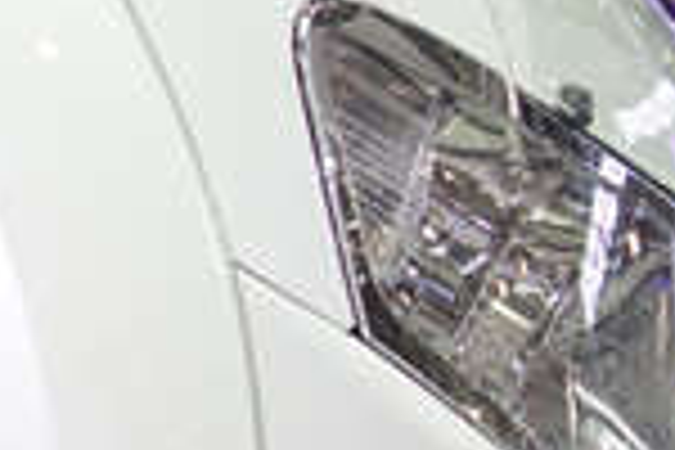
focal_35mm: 208
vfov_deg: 6.6
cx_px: -878
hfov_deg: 9.0
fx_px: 3900
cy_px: 578
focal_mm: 14.4
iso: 125
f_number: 2.8
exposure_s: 1/80
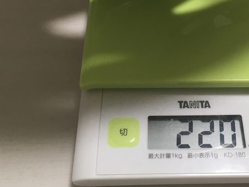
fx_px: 424
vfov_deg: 24.1
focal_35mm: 59
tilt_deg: -49.6
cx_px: 168
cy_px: 17
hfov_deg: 32.4
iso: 64
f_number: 2.2
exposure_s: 1/30
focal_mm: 4.15
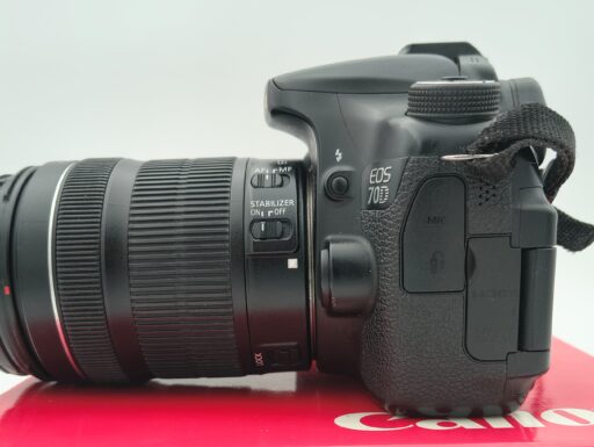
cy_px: 224
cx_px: 297
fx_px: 412
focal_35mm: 24
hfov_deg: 71.5
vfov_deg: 56.9
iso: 100
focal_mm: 5.56
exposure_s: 1/242
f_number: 1.8
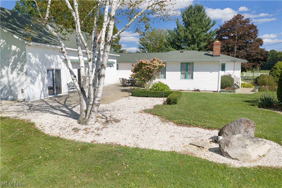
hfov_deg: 65.5
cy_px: 94
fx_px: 219
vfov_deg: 46.4
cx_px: 141
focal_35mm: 28
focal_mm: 14.45
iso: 100
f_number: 2.8
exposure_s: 1/200
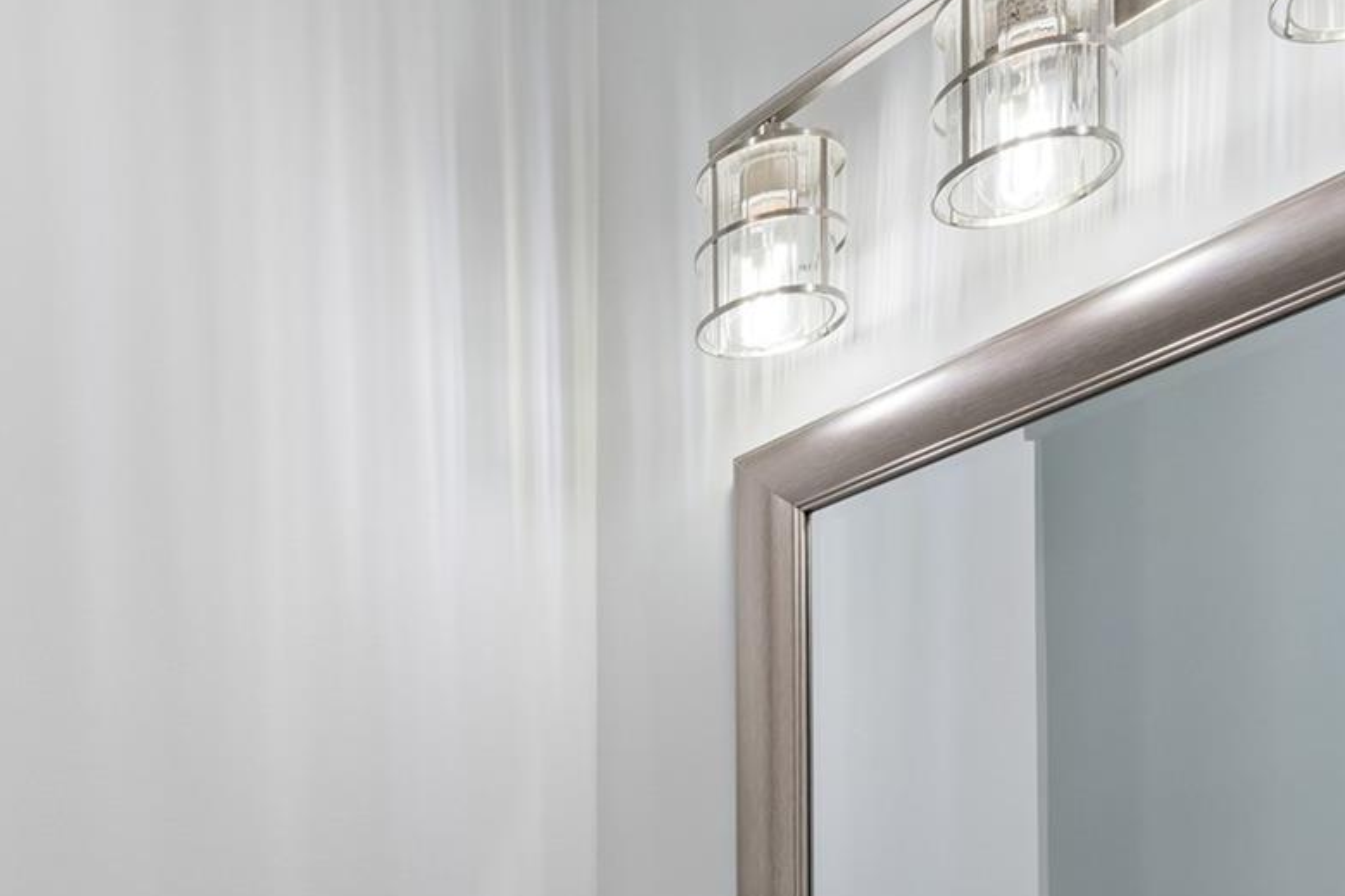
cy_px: 1133
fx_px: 1569
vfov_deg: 27.3
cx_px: 81
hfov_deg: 41.8
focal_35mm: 42
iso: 400
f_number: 13
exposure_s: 1/10
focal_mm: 16
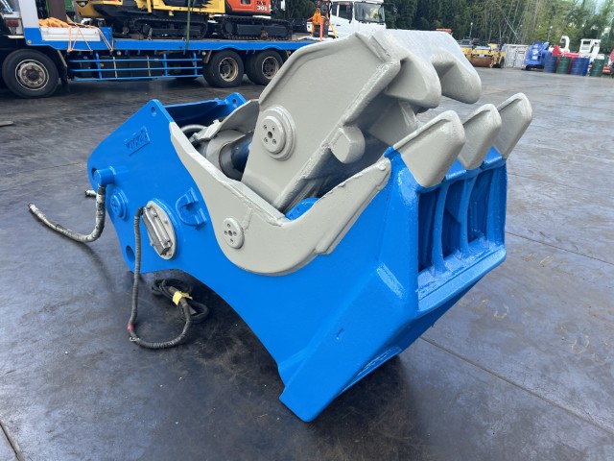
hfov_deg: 67.3
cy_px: 230
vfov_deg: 53.1
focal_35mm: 26
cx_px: 307
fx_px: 461
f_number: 1.5
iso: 50
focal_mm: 5.7
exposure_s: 1/932
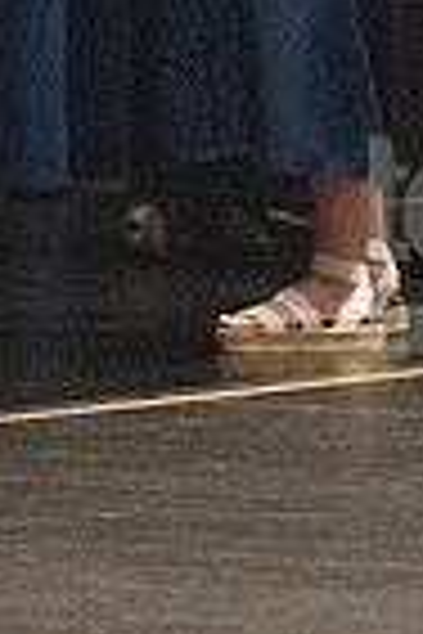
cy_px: -229
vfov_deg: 3.5
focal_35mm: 596
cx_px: -20
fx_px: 10504
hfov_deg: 2.3
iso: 10000
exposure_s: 1/400
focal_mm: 125
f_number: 3.2
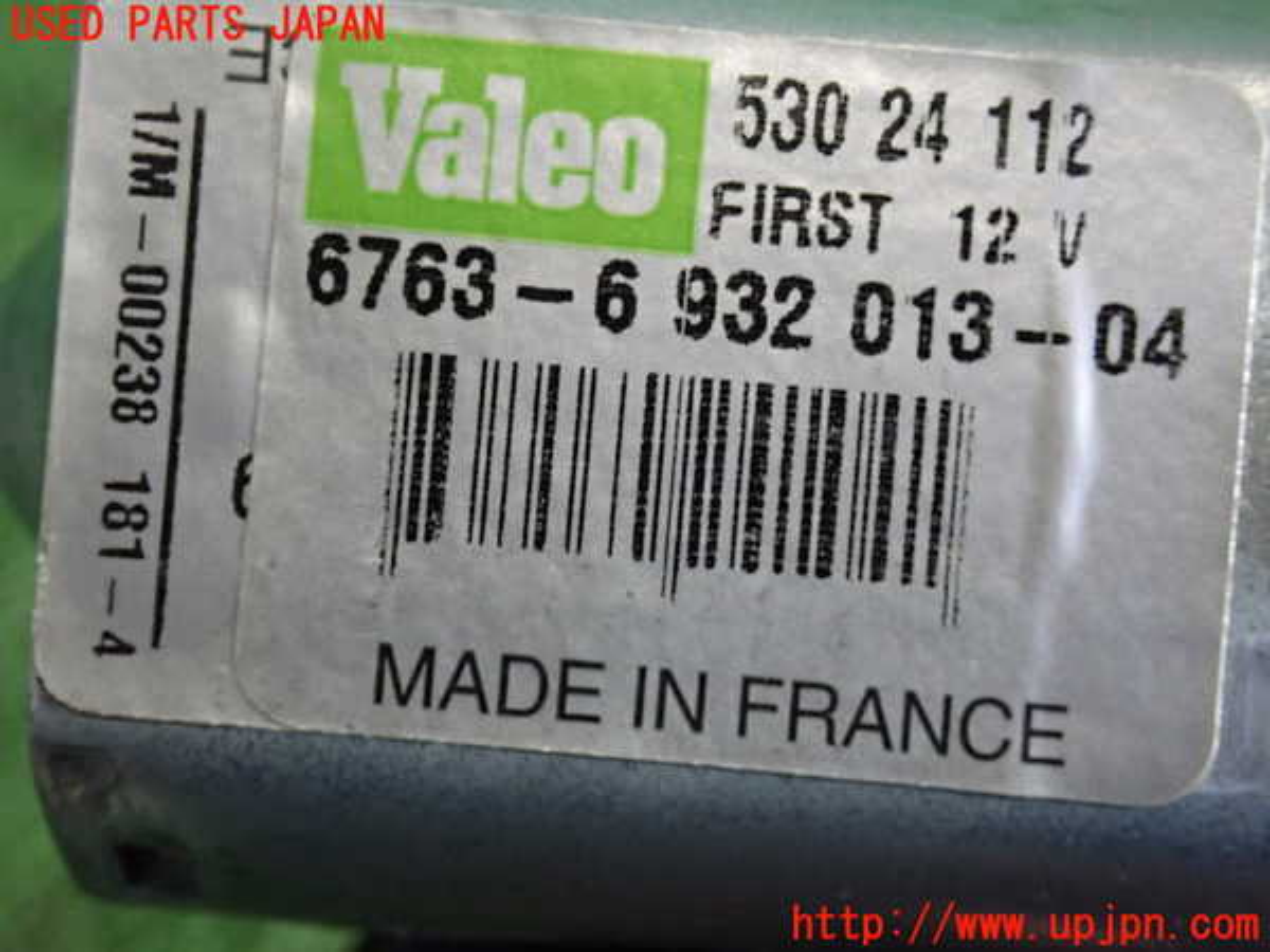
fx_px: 2275
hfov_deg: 31.2
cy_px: 476
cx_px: 635
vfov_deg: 23.7
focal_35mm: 62
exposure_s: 1/50
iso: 800
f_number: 3.6
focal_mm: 11.09
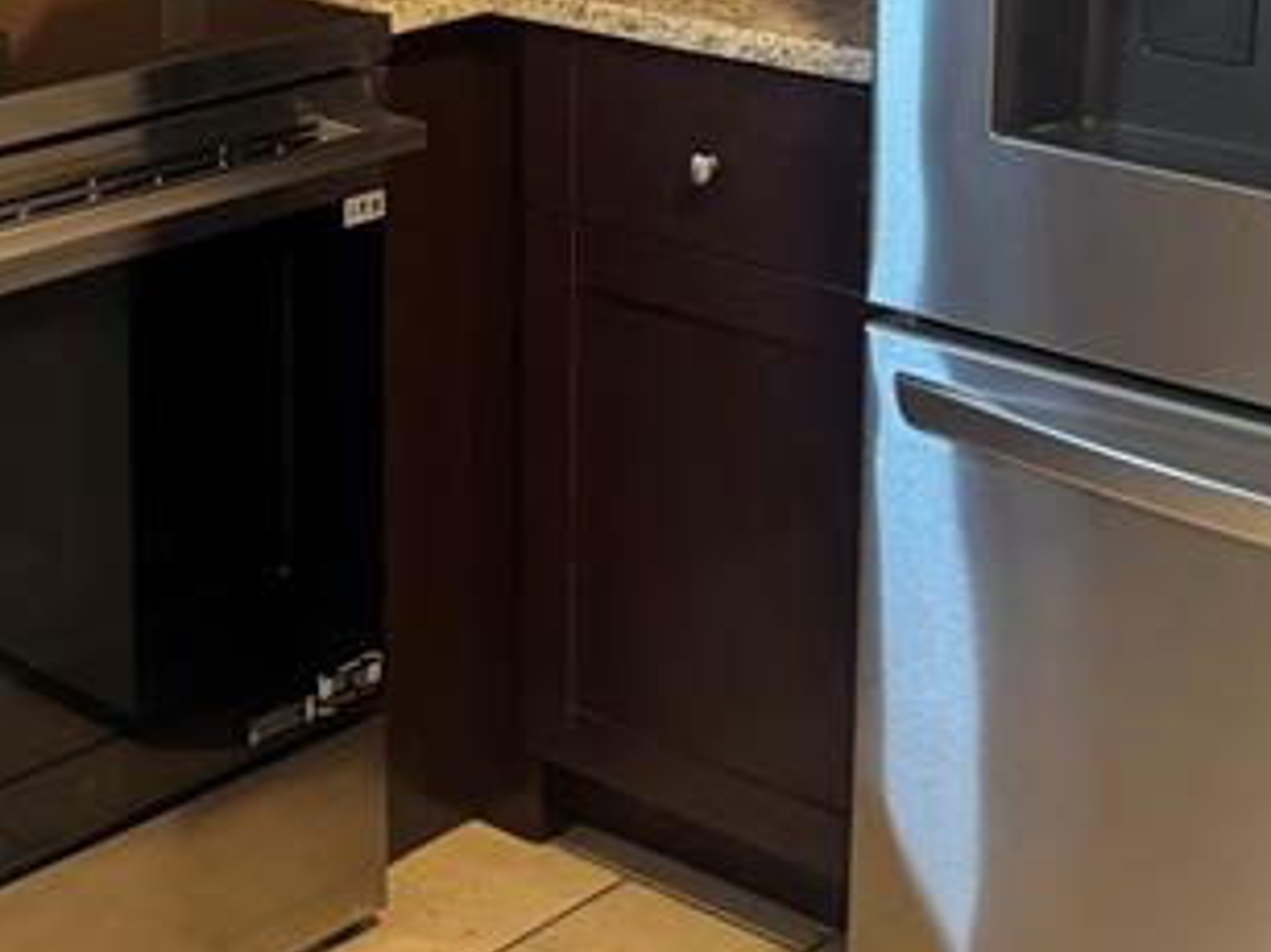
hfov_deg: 23.8
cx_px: 128
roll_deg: +0.3
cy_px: -232
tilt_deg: -7.5
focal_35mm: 80
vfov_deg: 17.4
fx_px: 2936
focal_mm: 6.76
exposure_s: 1/60
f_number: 1.78
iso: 320
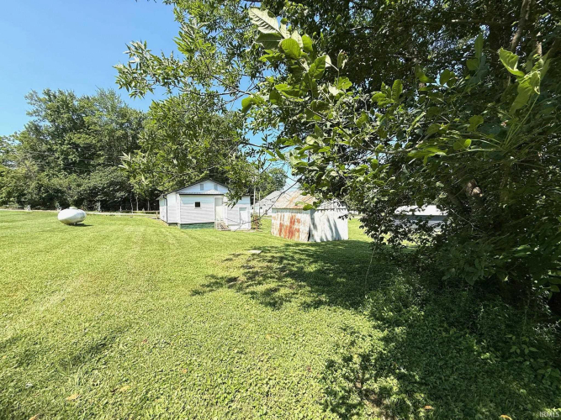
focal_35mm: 14
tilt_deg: -1.1
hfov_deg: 102.1
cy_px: 210
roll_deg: +1.3
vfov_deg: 85.7
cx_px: 280
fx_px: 227
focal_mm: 2.22
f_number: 2.2
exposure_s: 1/1105
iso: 50
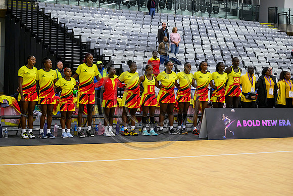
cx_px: 146
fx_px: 570
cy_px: 98
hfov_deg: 28.8
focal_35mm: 70
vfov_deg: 19.5
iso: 4000
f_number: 3.2
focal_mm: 70
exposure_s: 1/1000
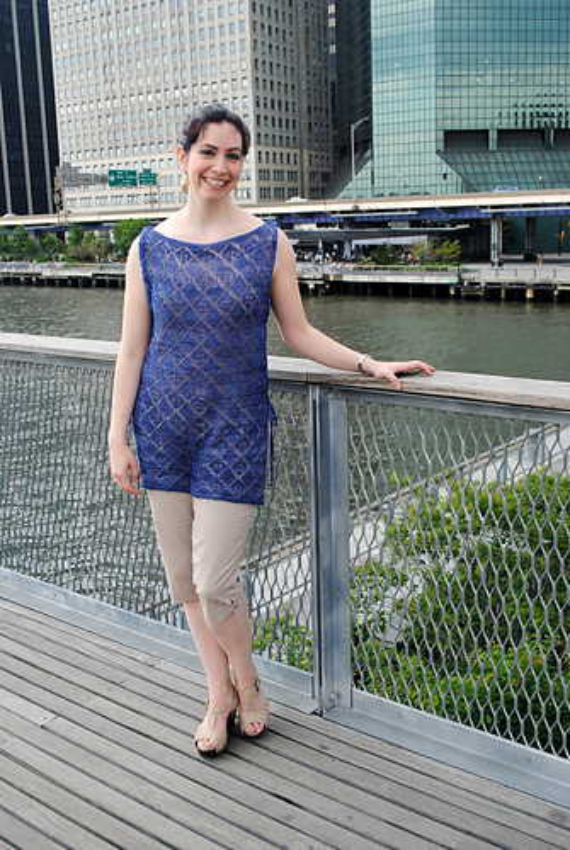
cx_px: 285
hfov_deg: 34.3
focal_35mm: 39
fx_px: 923
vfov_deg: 49.5
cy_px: 425
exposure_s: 1/125
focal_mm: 26
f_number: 5.6
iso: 125
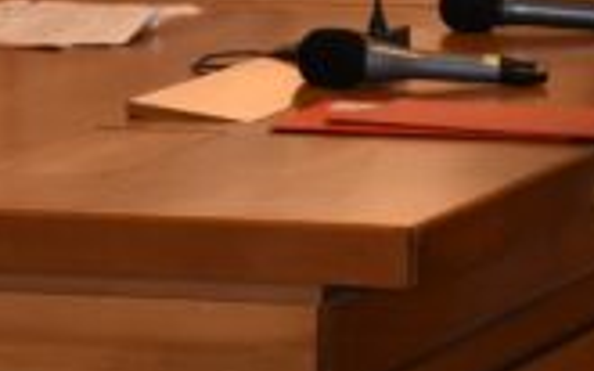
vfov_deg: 2.9
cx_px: 1022
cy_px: -645
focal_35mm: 444
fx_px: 7185
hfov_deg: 4.7
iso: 1600
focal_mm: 70
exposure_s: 1/80
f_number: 4
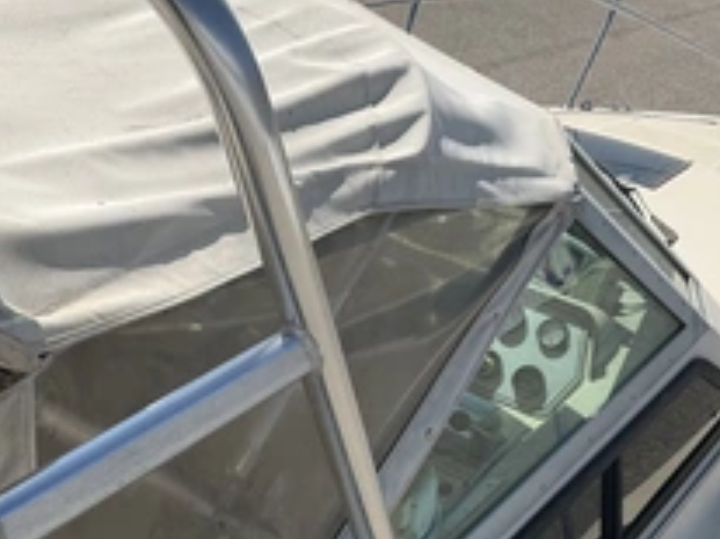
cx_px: 271
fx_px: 1164
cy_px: 421
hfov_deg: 34.2
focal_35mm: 56
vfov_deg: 25.7
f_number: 1.8
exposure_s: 1/3125
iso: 25
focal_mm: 3
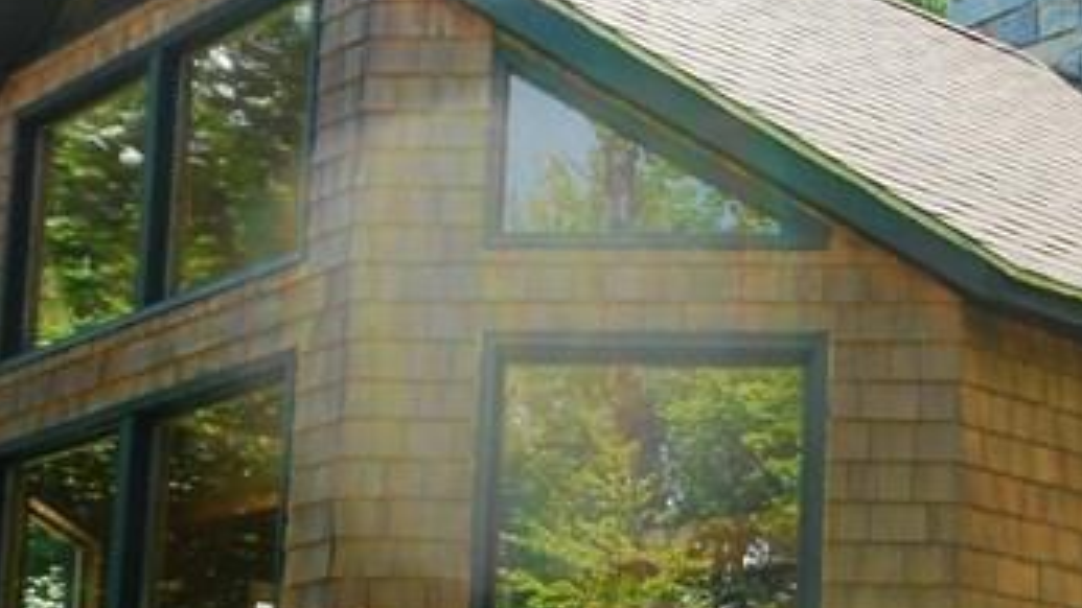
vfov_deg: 14.3
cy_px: 501
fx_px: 2410
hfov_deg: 25.1
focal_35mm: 84
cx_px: 746
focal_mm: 4.6
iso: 80
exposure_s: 1/160
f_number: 3.2
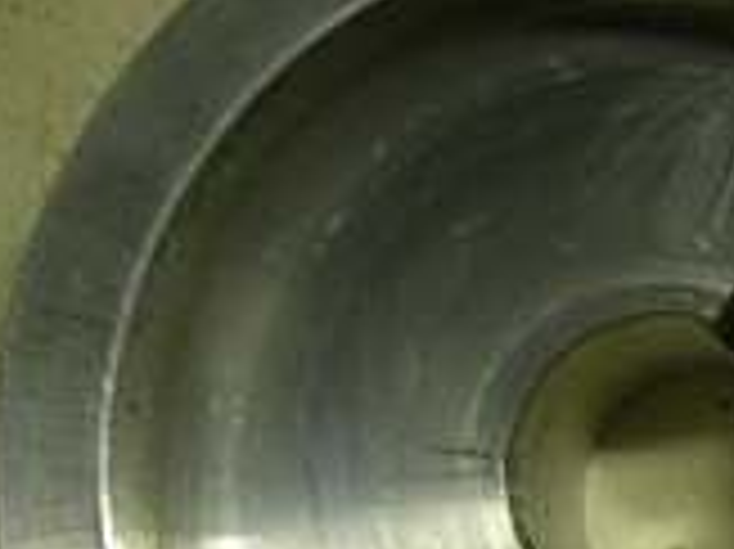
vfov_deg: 9.8
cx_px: 1198
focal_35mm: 149
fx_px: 3157
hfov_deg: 12.4
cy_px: 639
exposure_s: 1/9
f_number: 2.8
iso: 64
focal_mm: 7.8
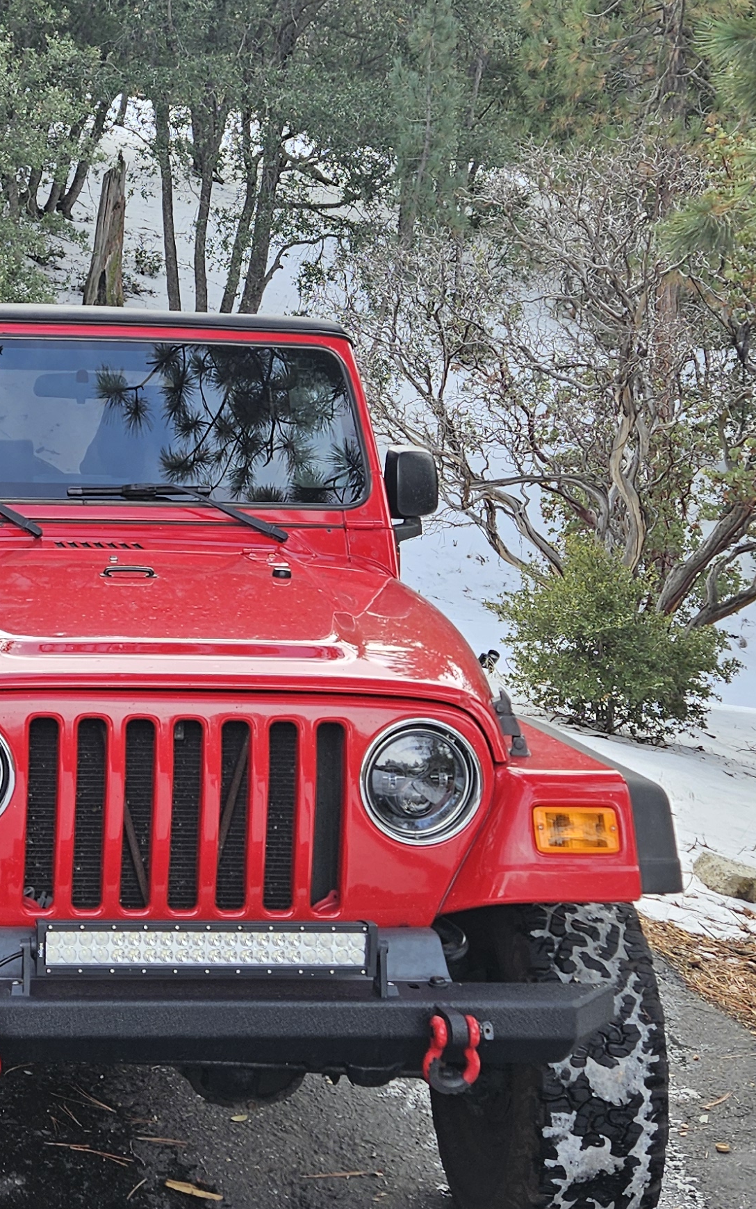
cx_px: 70
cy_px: 394
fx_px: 1846
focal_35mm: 56
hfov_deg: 22.6
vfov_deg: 35.9
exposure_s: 1/388
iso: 25
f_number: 1.8
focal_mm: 5.4
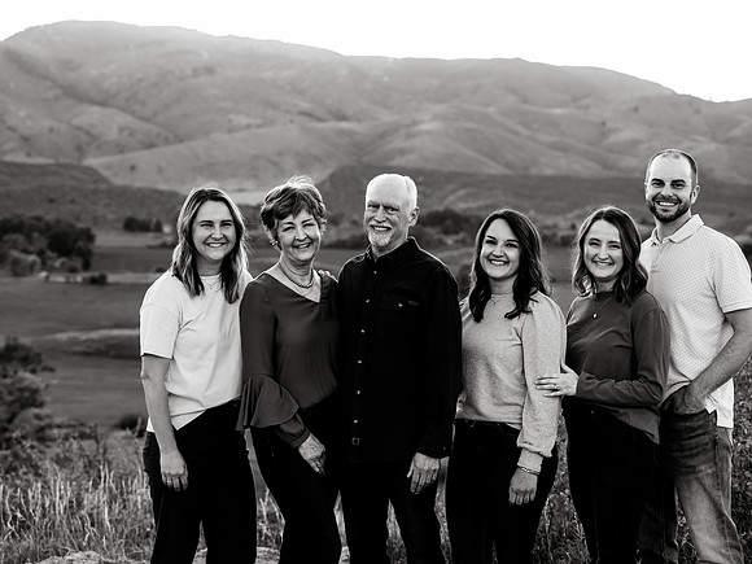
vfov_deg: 17.7
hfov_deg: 23.5
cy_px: 282
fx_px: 1810
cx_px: 376
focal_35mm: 83
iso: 500
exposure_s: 1/160
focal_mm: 77
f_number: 4.5
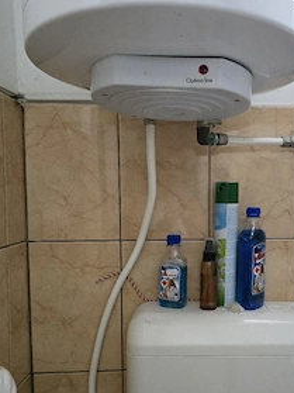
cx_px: 207
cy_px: 214
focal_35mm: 33
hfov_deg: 42.1
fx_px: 374
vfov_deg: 55.3
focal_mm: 6.3
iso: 1600
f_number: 1.7
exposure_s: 1/101
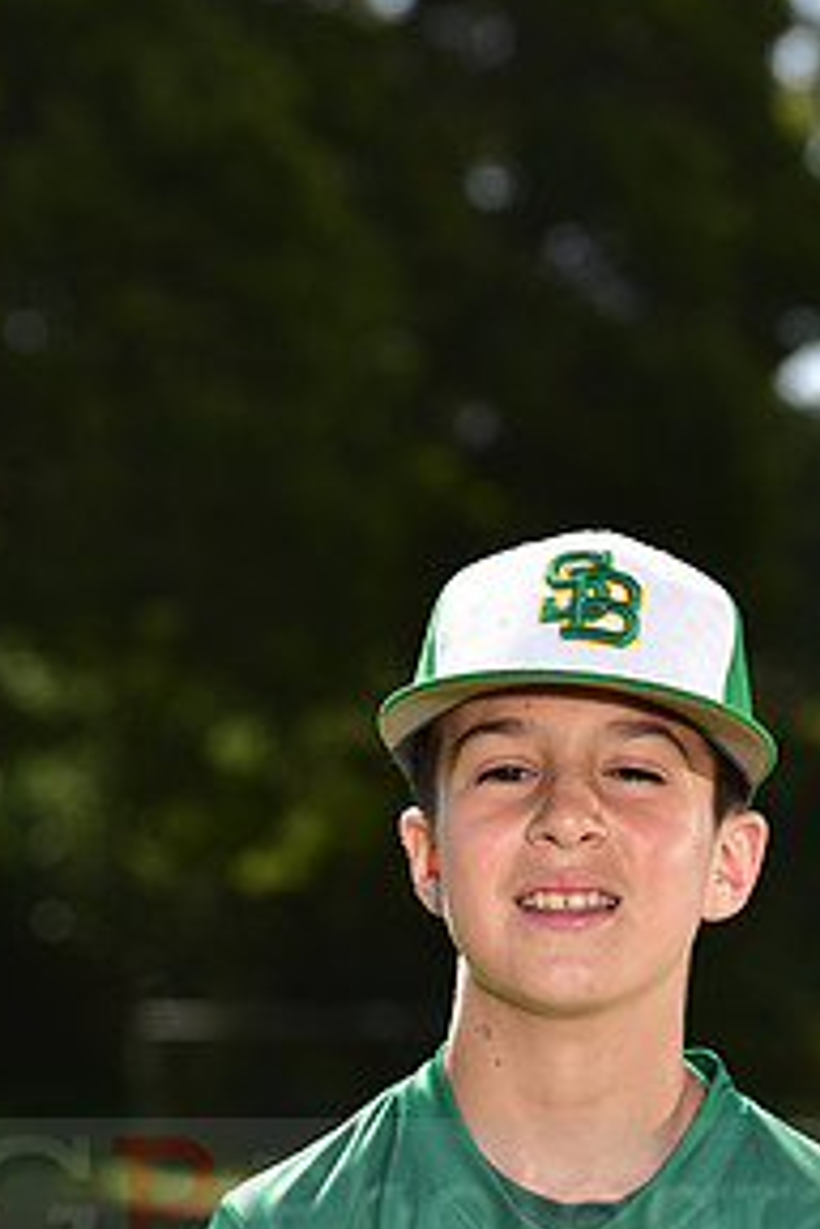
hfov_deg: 5.1
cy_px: 1178
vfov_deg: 7.5
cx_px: 562
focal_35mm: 272
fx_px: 9293
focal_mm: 135
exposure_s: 1/250
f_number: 6.3
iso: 100
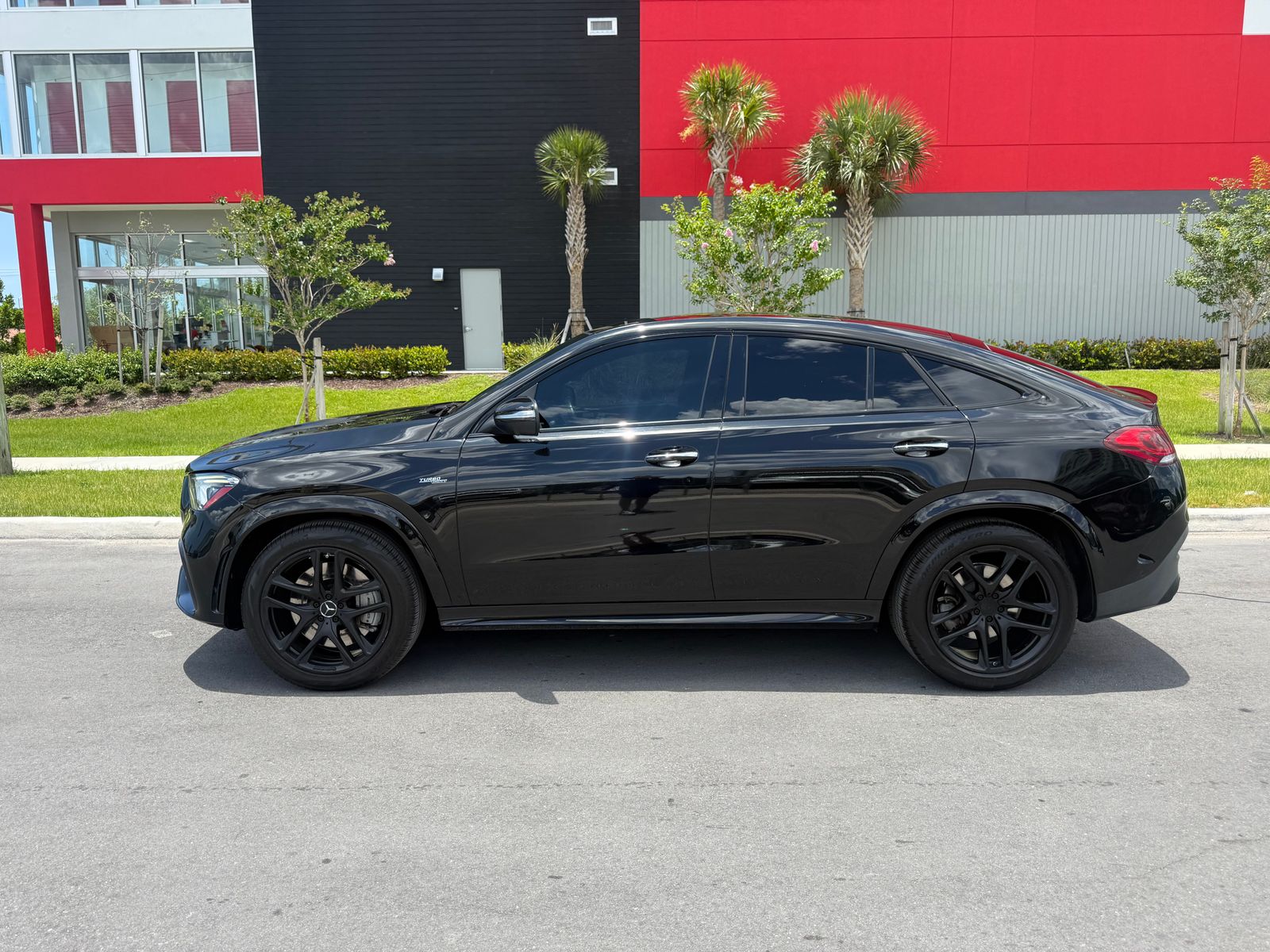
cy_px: 476
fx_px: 881
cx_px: 635
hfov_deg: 71.6
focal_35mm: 24
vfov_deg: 56.8
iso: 80
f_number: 1.78
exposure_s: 1/2232
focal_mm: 6.76
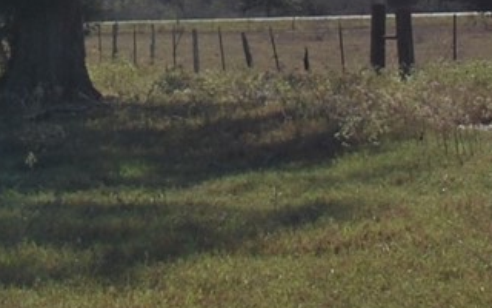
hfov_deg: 9.2
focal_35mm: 228
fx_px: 3057
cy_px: -379
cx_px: 138
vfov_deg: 5.6
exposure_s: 1/320
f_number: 9
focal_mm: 22
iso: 100
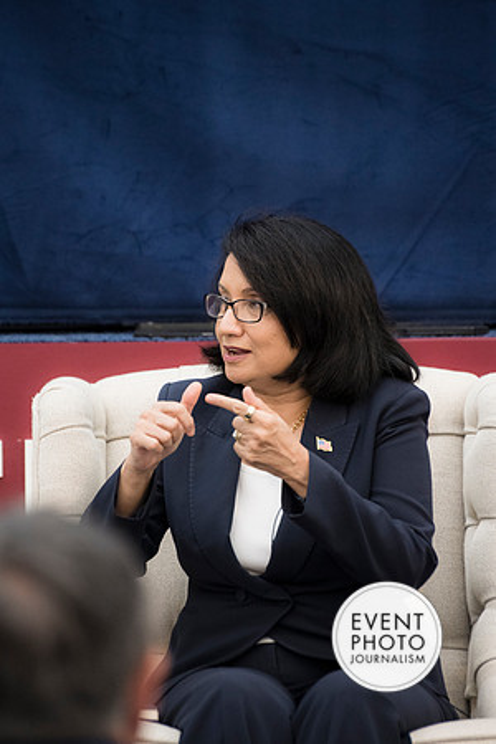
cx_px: 248
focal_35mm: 270
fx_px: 5580
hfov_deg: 5.1
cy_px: 372
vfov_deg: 7.6
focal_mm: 270
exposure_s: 1/500
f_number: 5.6
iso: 2000
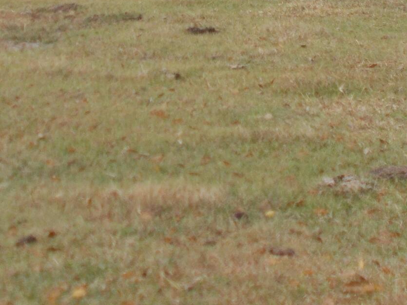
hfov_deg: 12.5
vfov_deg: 9.1
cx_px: 248
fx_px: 1858
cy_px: -160
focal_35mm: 158
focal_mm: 7.9
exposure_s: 1/500
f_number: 4.2
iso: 80
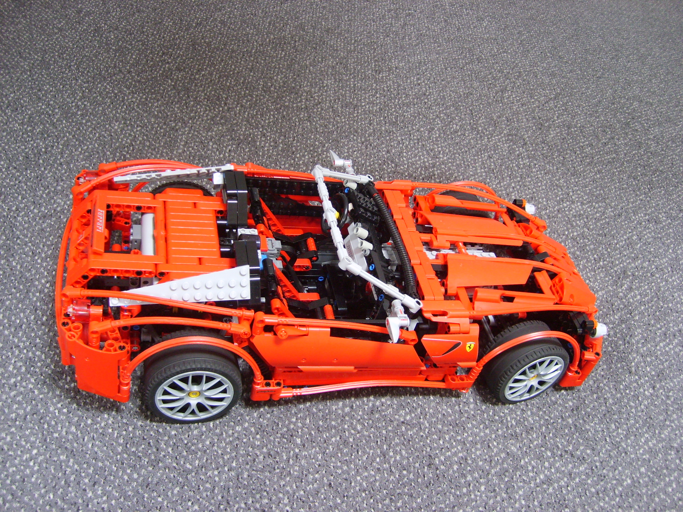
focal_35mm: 35
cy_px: 256
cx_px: 342
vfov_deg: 40.7
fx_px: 691
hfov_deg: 52.6
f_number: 2.8
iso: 139
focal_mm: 5.8
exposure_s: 1/3
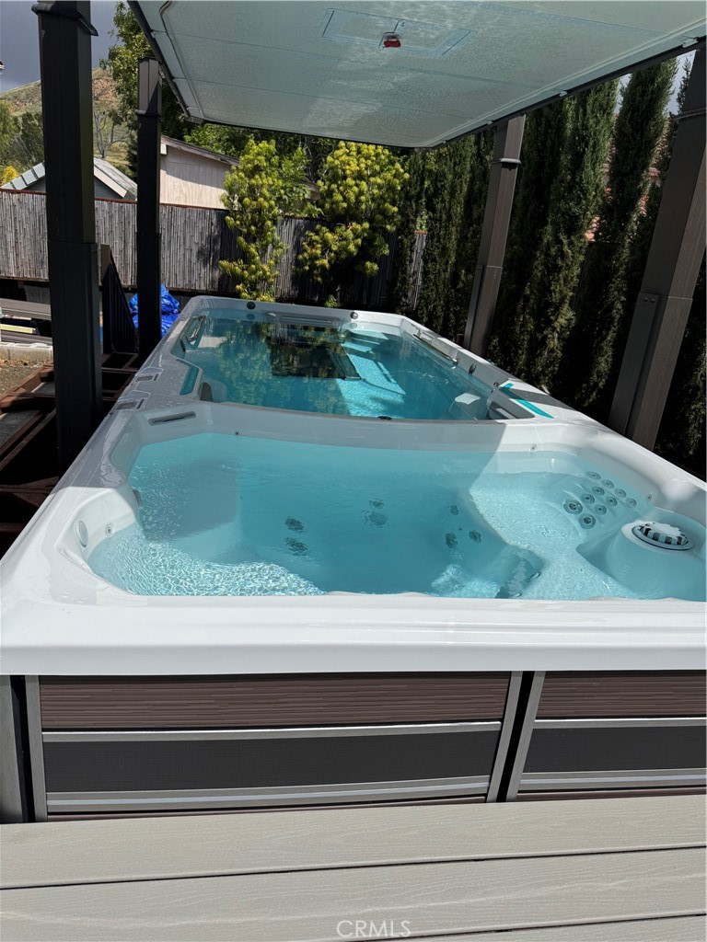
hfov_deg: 56.8
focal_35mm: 24
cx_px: 354
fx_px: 654
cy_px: 471
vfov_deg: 71.6
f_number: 1.78
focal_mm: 6.76
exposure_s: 1/9009
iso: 80
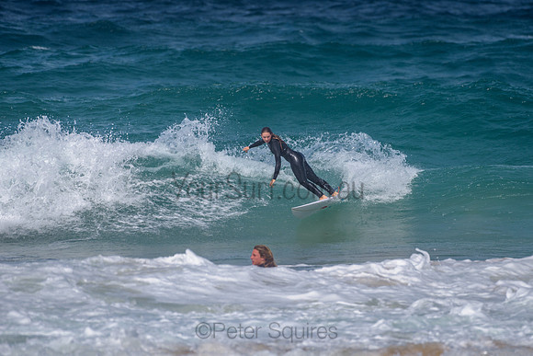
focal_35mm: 613
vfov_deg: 2.2
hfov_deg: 3.4
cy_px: 144
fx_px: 9083
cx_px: 323
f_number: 5.6
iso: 90
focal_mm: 500
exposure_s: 1/2000
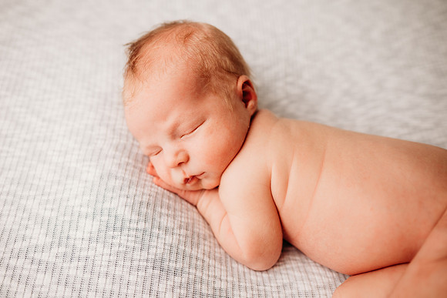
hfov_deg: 73.7
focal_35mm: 24
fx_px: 298
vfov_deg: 53.2
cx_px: 224
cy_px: 149
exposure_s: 1/160
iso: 80
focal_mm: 24
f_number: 2.5
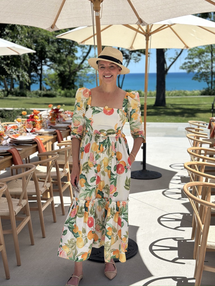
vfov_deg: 39.7
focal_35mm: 48
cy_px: 143
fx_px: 398
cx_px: 108
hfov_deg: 30.3
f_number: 1.78
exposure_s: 1/7092
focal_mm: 6.86
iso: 100
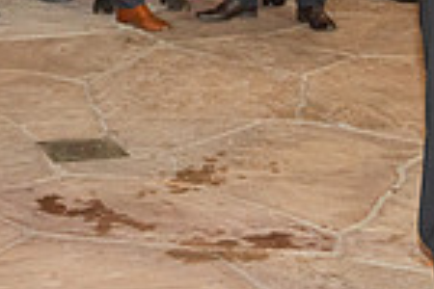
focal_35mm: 135
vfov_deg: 9.7
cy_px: -192
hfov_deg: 15.2
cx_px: 159
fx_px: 1627
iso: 1250
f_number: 2.8
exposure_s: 1/125
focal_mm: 35
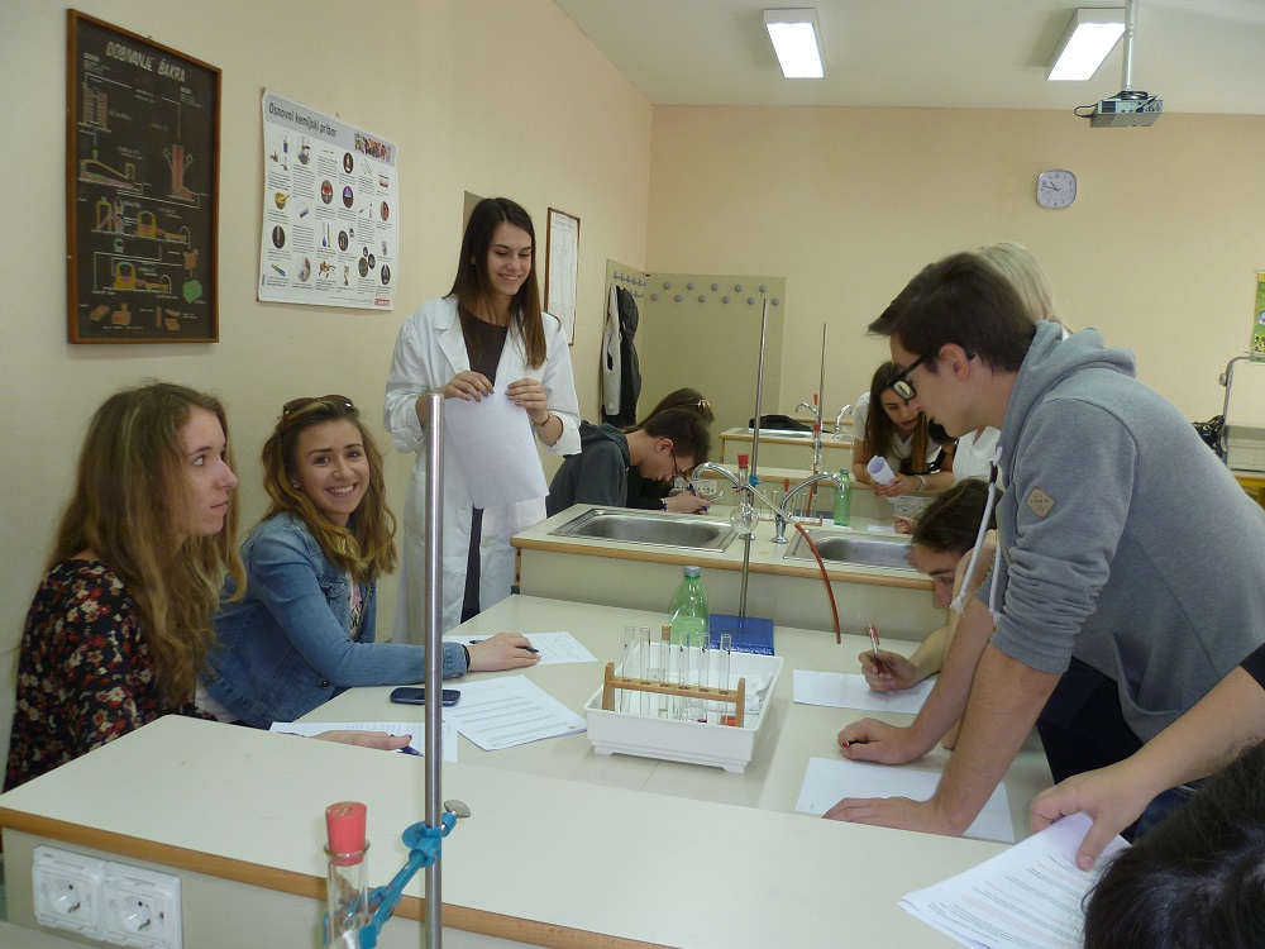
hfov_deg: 63.4
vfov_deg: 49.7
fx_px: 1023
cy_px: 474
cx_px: 632
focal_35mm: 28
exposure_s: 1/30
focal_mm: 5
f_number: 2.8
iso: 100
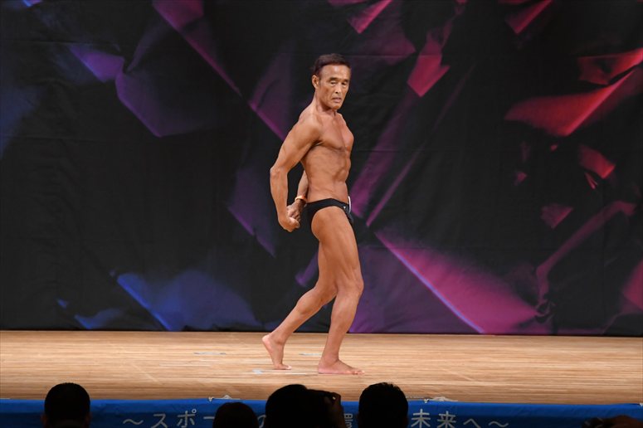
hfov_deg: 8.6
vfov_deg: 5.7
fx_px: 4285
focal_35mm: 240
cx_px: 322
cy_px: 214
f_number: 5.6
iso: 3200
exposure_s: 1/400
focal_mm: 160
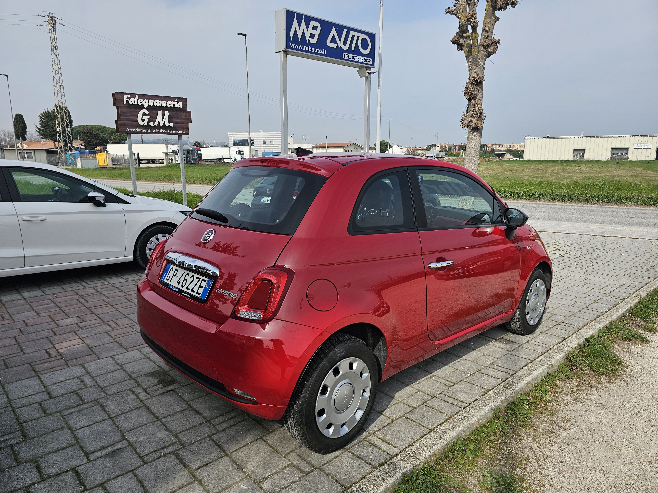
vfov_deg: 58.9
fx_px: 437
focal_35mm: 23
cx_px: 329
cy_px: 246
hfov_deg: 73.9
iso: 16
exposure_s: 1/1461
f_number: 1.7
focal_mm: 6.3
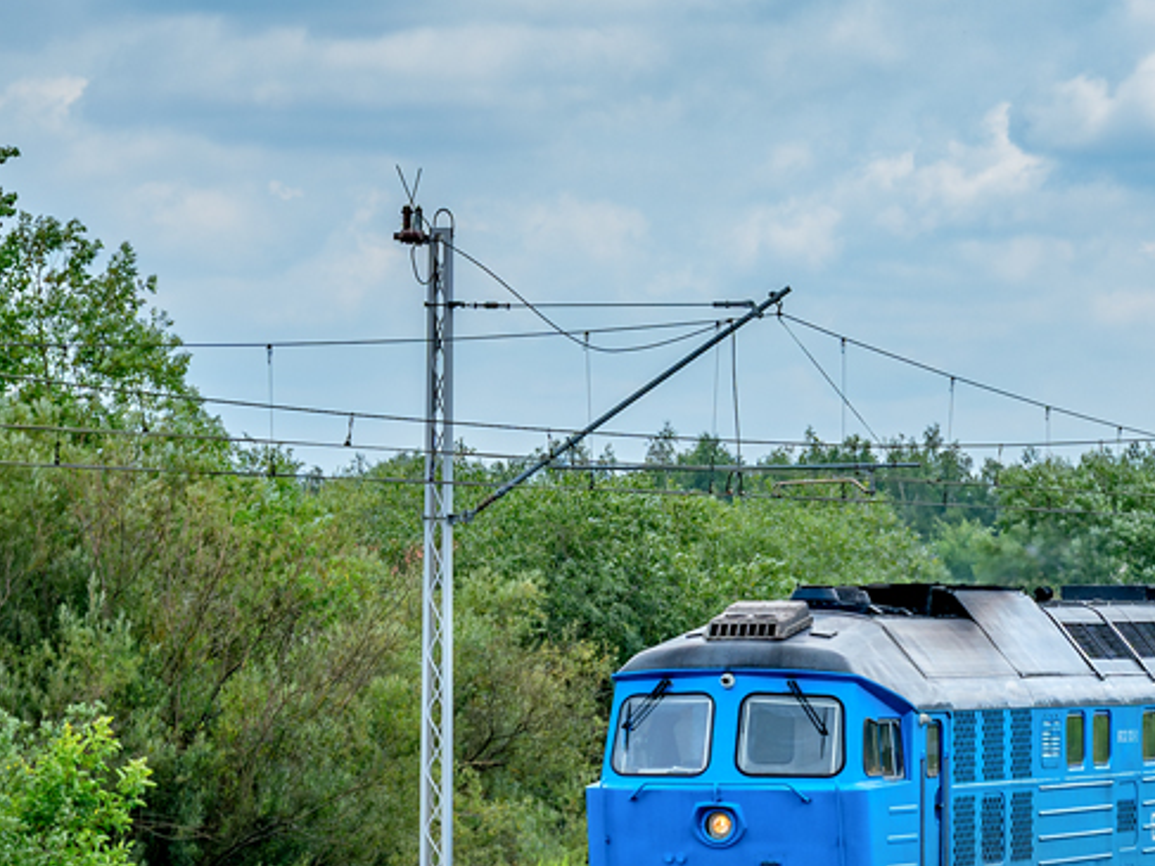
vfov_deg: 7.5
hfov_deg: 9.7
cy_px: 624
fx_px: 6638
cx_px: 1525
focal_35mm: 199
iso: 200
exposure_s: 1/400
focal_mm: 63
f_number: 8
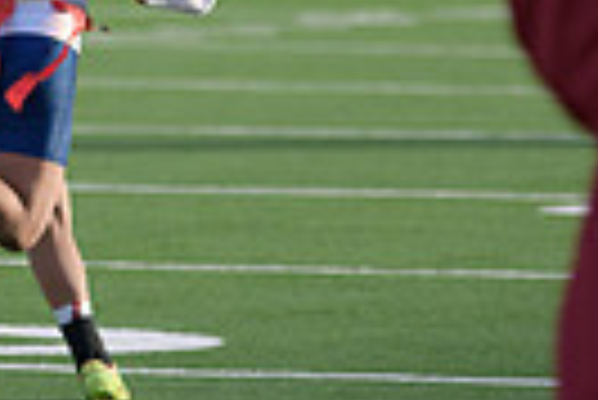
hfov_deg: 3.1
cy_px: -142
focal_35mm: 675
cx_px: 49
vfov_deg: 2.0
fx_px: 11225
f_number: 2.8
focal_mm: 155
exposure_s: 1/4000
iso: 640
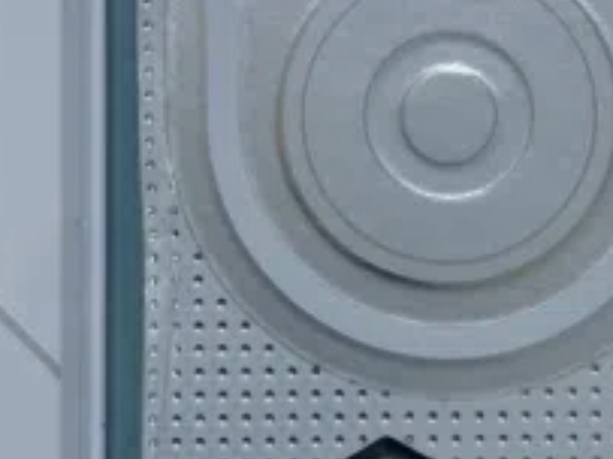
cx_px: 341
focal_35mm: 82
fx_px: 1451
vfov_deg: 17.8
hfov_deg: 23.8
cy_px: 374
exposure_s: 1/518
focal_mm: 5.7
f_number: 1.5
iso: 50
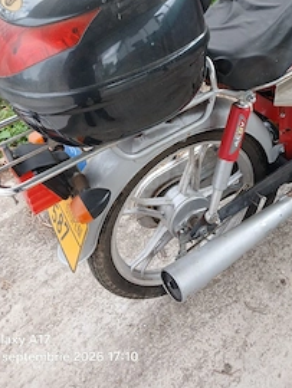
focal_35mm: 40
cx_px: 173
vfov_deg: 45.4
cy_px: 105
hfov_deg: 35.9
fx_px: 449
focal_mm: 3.98
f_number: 1.8
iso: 50
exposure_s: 1/50.3
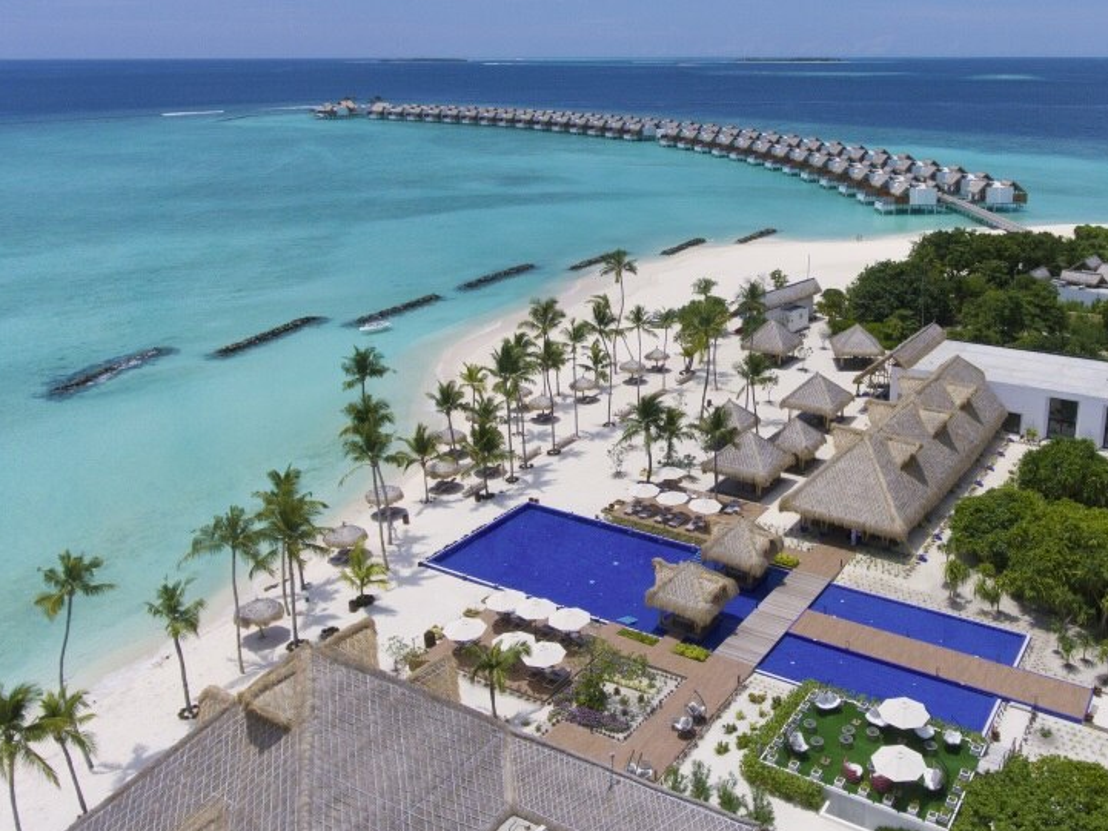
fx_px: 992
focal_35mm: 31
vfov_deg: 45.3
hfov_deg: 57.8
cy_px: 349
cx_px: 675
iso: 100
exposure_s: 1/2900
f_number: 2.8
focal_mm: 3.61
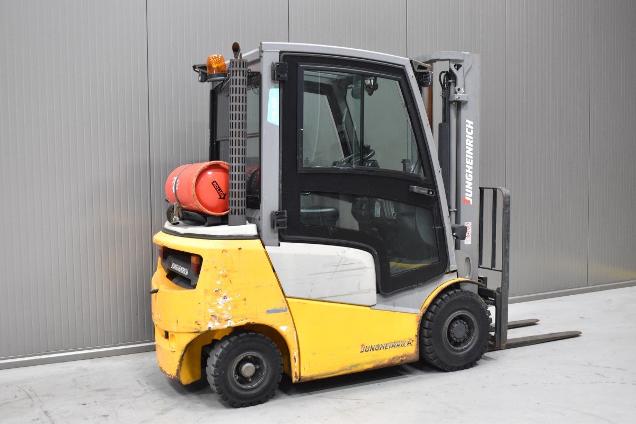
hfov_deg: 49.6
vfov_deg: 34.2
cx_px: 318
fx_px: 689
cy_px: 212
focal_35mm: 39
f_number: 5
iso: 1600
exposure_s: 1/30
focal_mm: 26
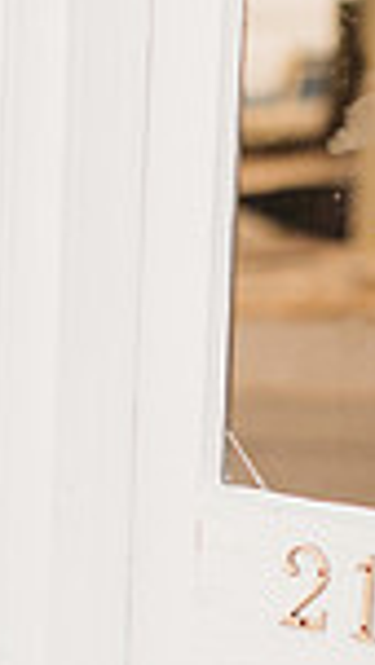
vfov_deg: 8.1
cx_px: -278
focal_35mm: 266
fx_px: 4700
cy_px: 383
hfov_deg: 4.5
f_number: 2
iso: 160
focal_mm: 85
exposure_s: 1/1000
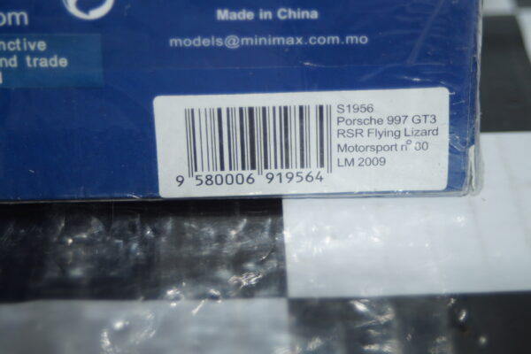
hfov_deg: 17.1
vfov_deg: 11.4
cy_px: 177
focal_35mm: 120
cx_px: 266
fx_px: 1770
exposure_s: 1/60
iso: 200
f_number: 5.6
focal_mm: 80
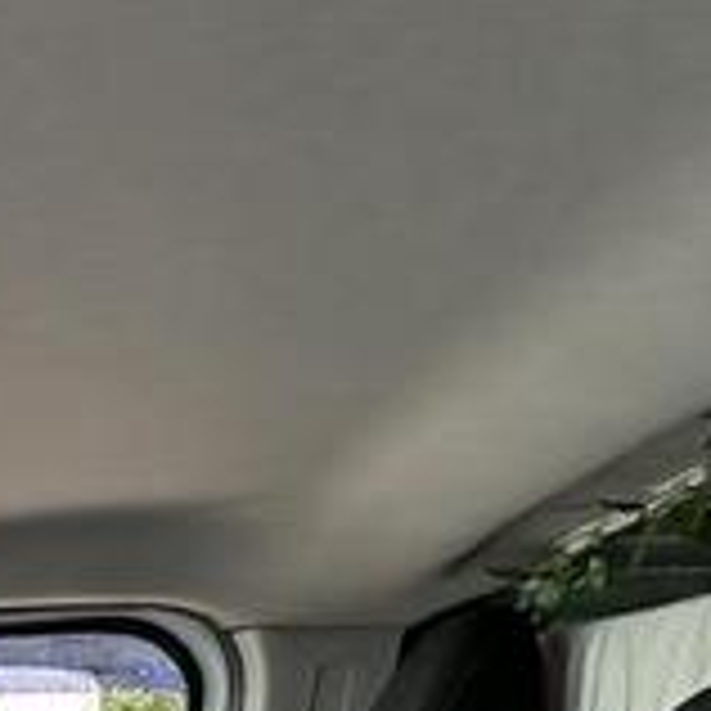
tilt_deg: -23.3
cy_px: 1354
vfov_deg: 18.2
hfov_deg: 21.0
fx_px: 1627
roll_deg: -1.8
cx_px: -351
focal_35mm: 70
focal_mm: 2.22
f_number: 2.2
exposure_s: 1/451
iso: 64
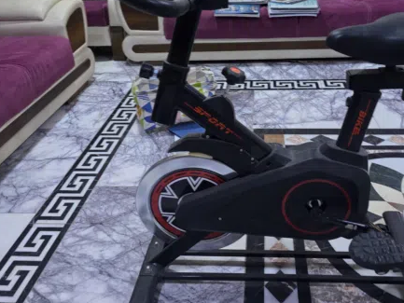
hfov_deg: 53.6
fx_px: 397
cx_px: 240
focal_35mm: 34
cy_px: 90
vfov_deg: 41.0
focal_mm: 6.3
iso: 500
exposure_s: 1/30.4
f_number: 1.7
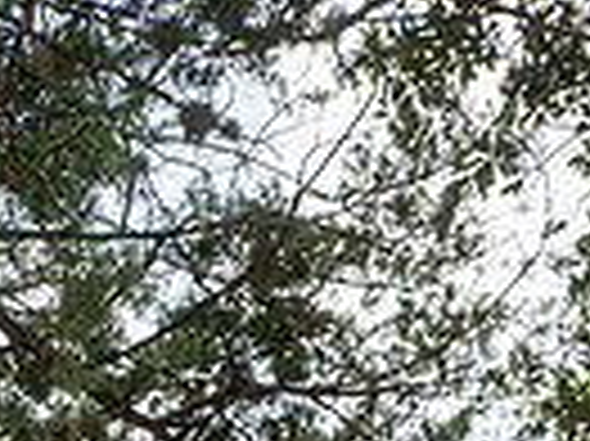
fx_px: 2469
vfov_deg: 9.3
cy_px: 999
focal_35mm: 145
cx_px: 135
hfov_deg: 13.6
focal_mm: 44
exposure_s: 1/400
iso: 250
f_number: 6.3
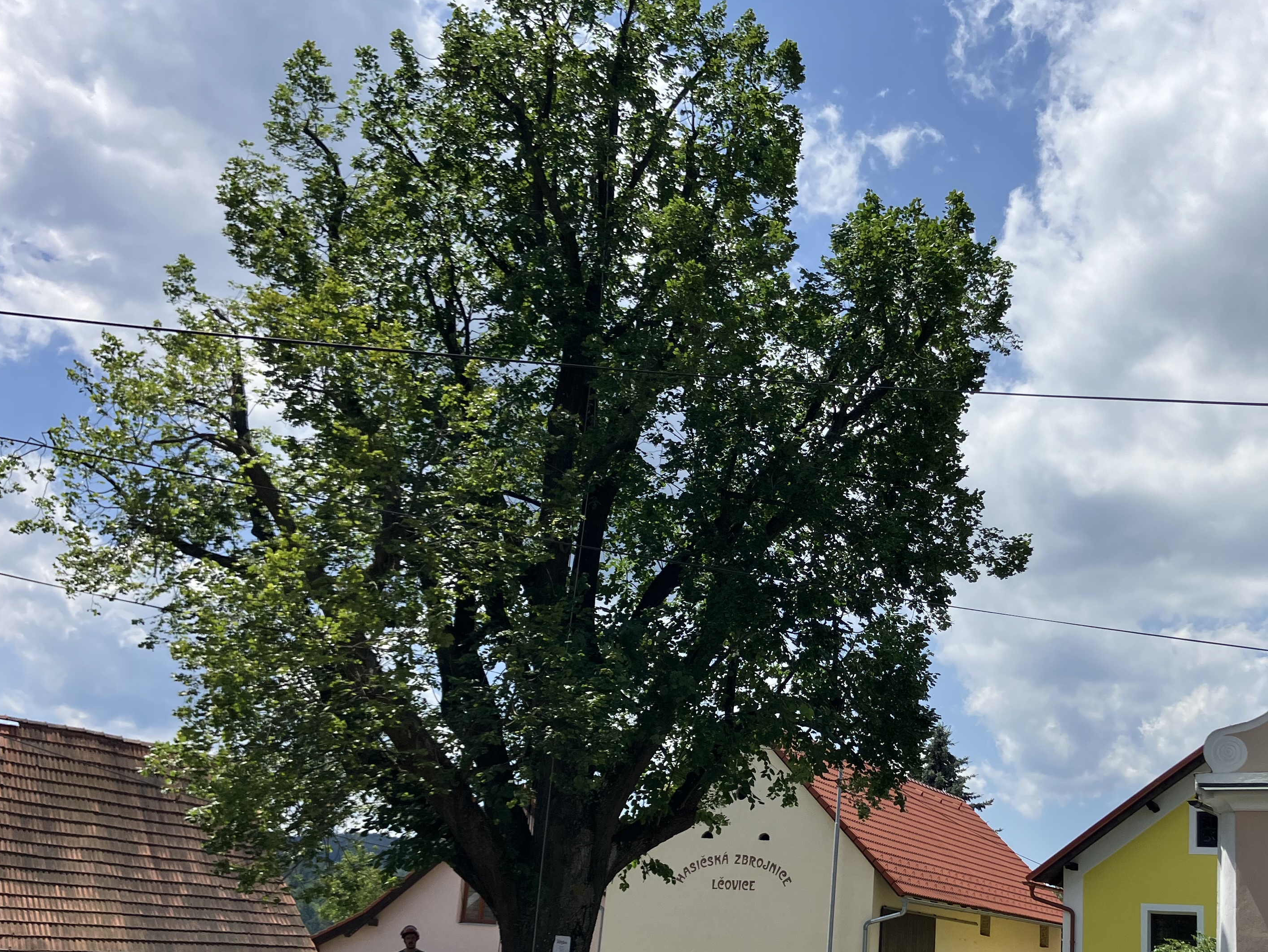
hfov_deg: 46.1
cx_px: 837
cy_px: 596
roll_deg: -5.0
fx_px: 1465
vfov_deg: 35.8
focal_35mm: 40
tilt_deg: +15.3
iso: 32
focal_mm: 3.99
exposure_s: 1/4049
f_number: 1.8
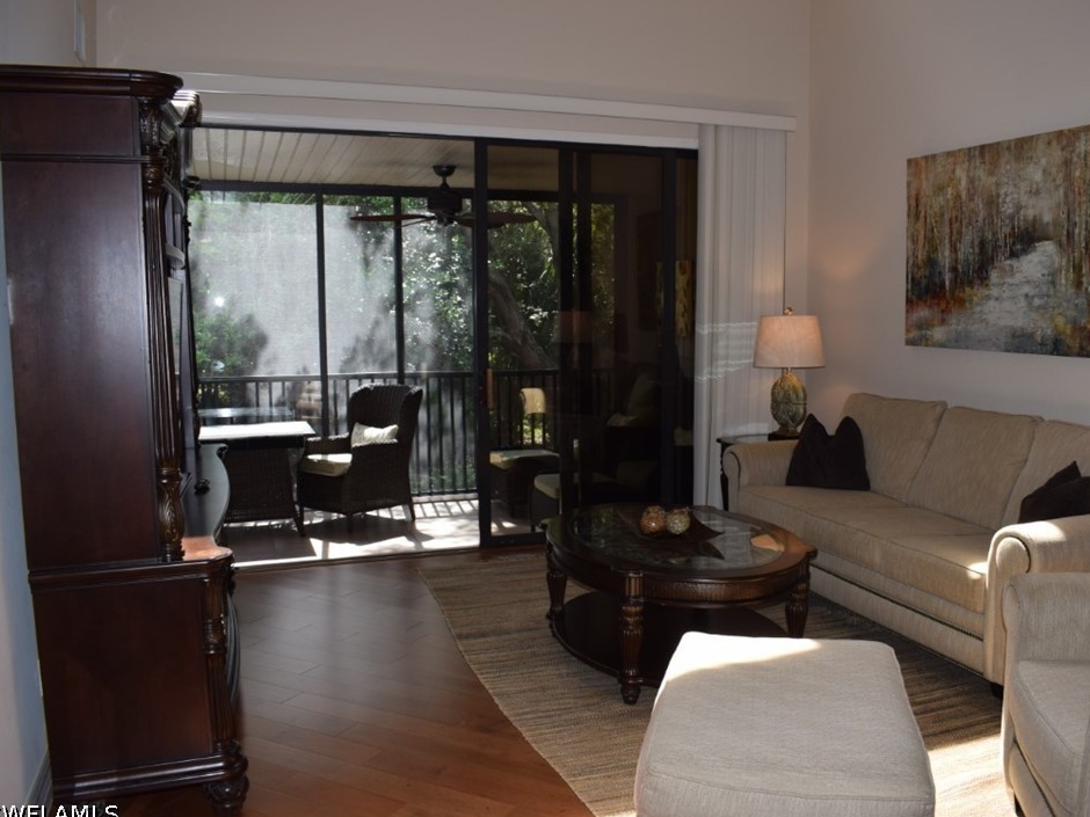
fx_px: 945
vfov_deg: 46.8
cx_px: 610
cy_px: 414
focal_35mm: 30
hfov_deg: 59.8
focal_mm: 18
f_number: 5.6
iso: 250
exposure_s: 1/125
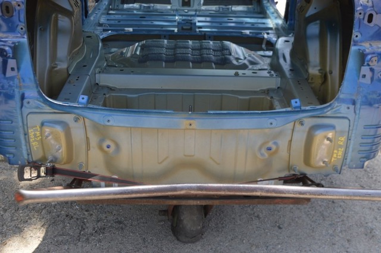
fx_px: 476
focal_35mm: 45
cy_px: 126
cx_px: 190
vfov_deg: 29.8
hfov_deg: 43.7
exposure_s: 1/125
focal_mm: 30
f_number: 5.6
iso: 125
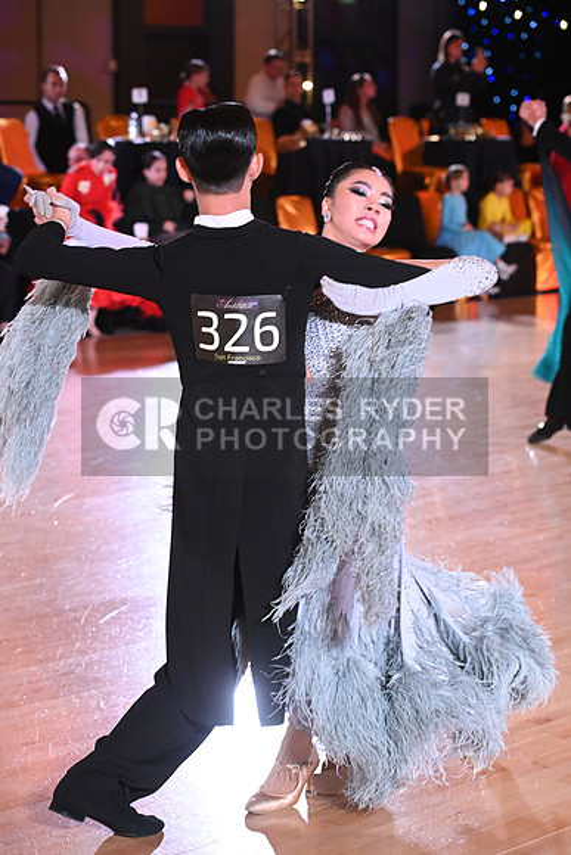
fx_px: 2259
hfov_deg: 14.4
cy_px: 428
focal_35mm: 95
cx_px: 286
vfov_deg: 21.5
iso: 5000
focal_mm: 95
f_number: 5.6
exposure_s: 1/400
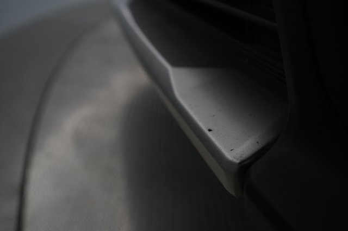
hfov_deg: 65.5
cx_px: 174
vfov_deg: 46.4
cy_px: 116
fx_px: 271
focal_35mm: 28
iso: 1000
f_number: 5
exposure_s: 1/100
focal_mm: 28
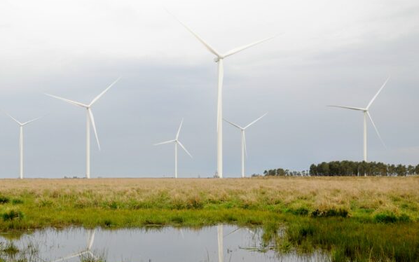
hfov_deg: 39.2
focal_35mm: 51
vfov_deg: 25.3
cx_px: 151
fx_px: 582
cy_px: 166
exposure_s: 1/400
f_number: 3.5
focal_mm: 26
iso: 200
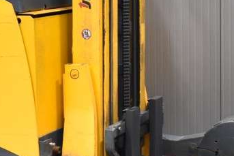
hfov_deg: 16.3
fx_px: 819
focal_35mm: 126
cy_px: 8
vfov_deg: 10.8
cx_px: 105
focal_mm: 24
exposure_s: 1/40
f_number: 4.5
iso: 1600
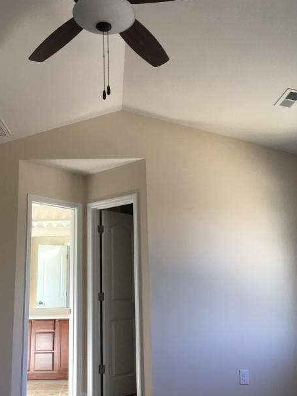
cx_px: 114
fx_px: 424
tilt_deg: +11.9
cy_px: 207
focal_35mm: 37
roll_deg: +1.1
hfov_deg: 38.4
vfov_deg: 50.1
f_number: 2.2
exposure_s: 1/30
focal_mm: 4.15
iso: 32
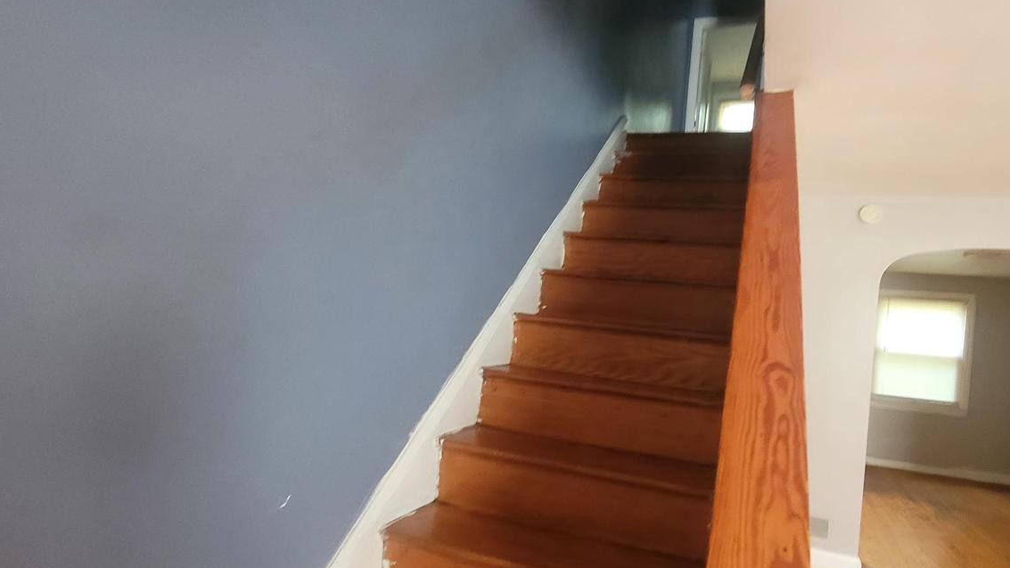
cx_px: 583
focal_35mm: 18
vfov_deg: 60.8
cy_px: 317
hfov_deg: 92.0
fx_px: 482
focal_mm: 2.2
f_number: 2.2
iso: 640
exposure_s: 1/30
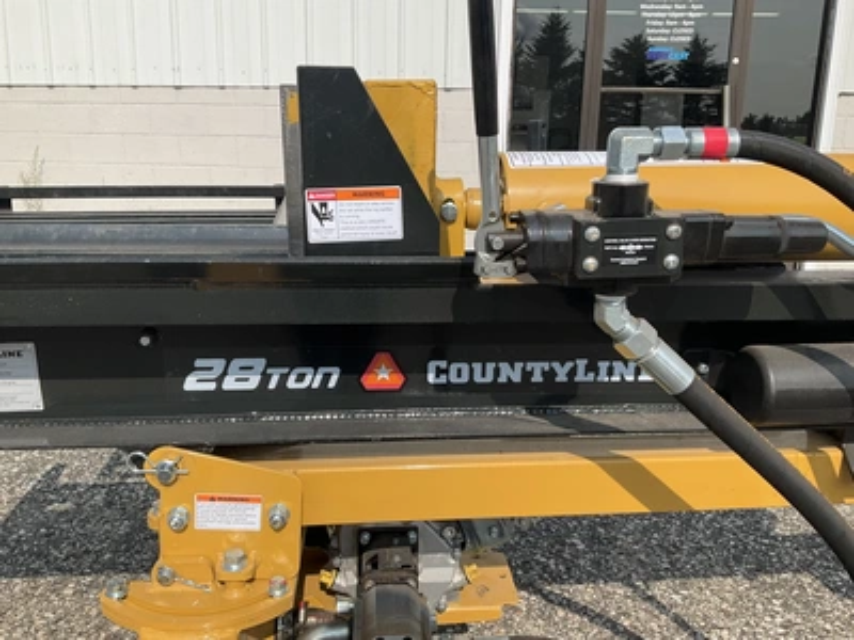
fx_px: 715
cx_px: 427
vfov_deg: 48.2
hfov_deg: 61.7
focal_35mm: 29
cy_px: 320
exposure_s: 1/2058
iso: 25
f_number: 1.8
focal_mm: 3
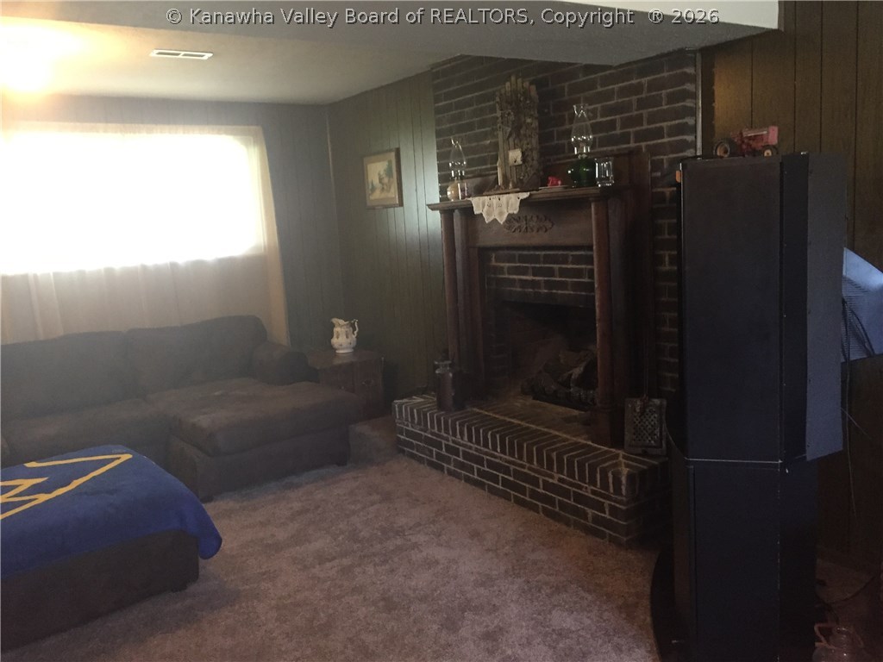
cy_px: 331
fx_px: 740
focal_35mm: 29
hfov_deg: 61.7
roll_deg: +2.0
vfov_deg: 48.2
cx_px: 442
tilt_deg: -7.4
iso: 250
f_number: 2.2
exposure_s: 1/15
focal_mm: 4.15
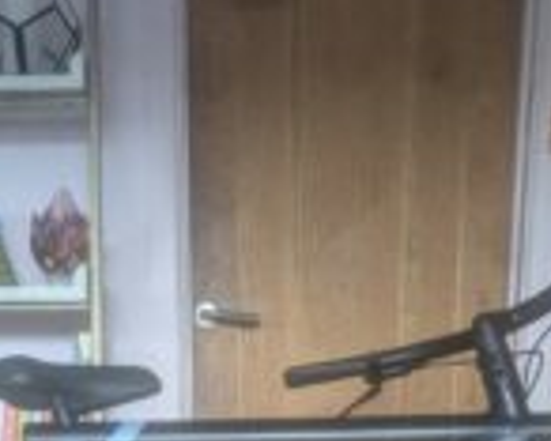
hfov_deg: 31.3
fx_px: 979
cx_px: 196
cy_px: 660
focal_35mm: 60
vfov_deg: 21.4
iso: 127
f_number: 1.89
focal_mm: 5.43
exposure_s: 1/100
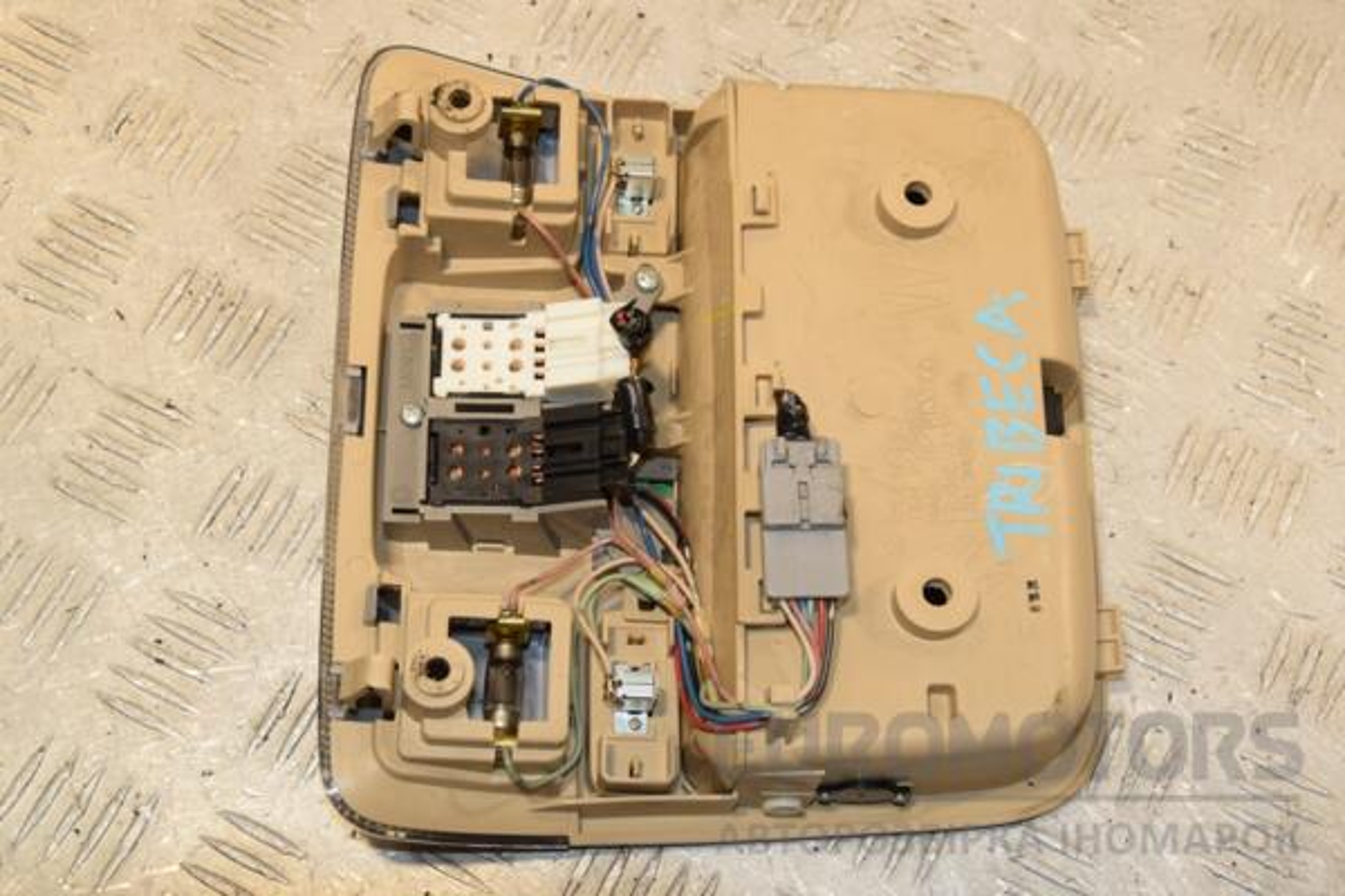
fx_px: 2241
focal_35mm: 60
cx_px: 672
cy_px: 448
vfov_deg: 22.6
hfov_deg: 33.4
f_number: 9
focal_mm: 40
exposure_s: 1/200
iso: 800
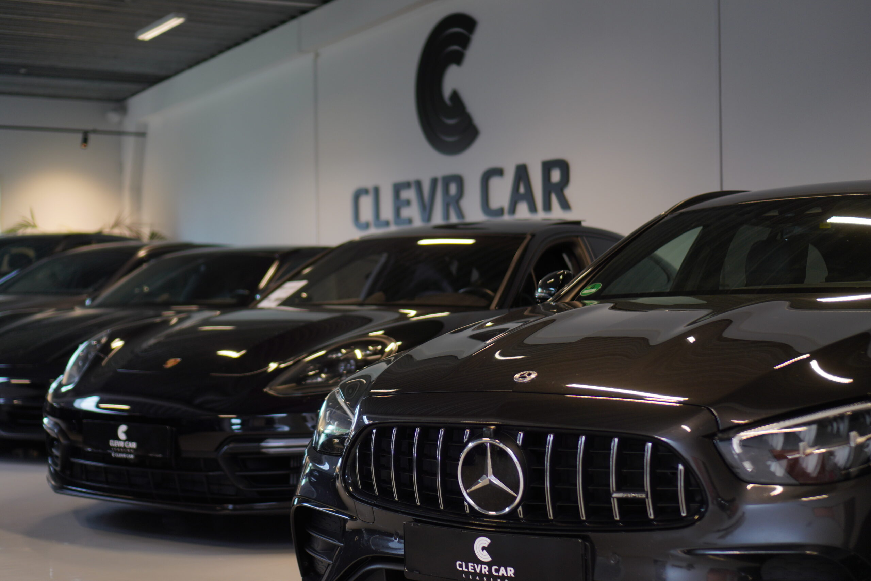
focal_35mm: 52
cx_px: 436
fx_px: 1258
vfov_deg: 26.0
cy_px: 290
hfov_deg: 38.2
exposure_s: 1/100
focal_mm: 35
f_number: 1.8
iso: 125
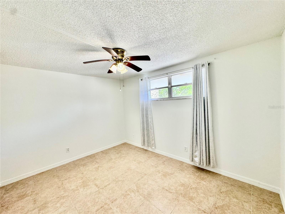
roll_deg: +2.7
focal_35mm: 14
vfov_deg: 85.7
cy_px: 107
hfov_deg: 102.1
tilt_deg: -2.2
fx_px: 115
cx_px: 142
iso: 160
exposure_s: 1/120
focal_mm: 2.22
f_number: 2.2
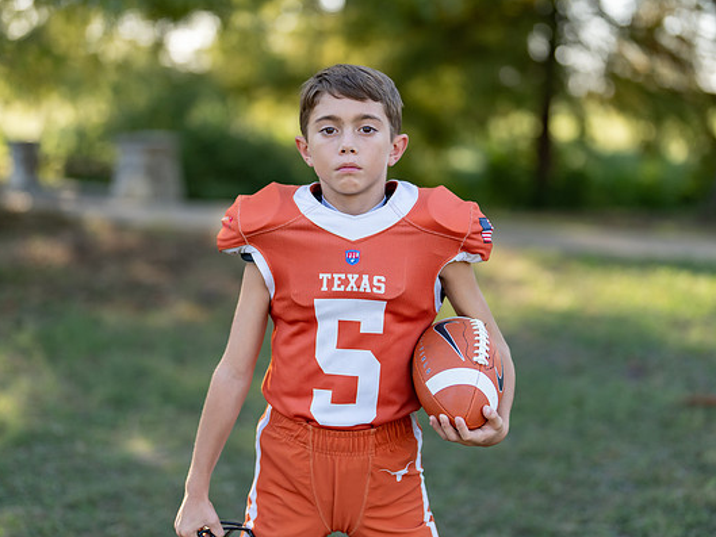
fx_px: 1283
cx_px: 359
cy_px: 255
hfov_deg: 31.2
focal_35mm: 62
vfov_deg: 23.7
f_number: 1.2
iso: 100
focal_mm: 50
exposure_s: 1/1250
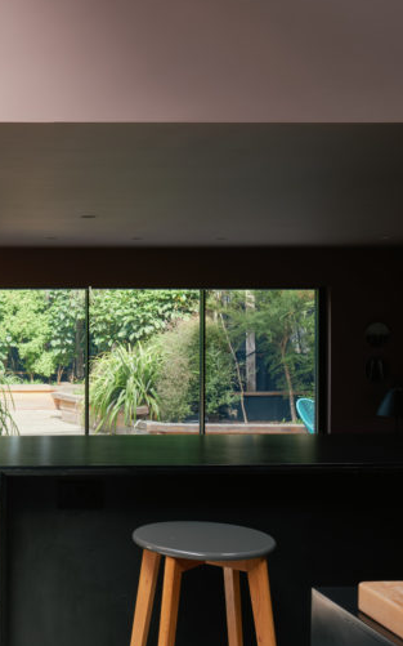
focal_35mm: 50
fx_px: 879
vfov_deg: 40.3
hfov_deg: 23.6
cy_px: 322
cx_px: -80
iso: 160
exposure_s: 1/40
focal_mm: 21.3
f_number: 8
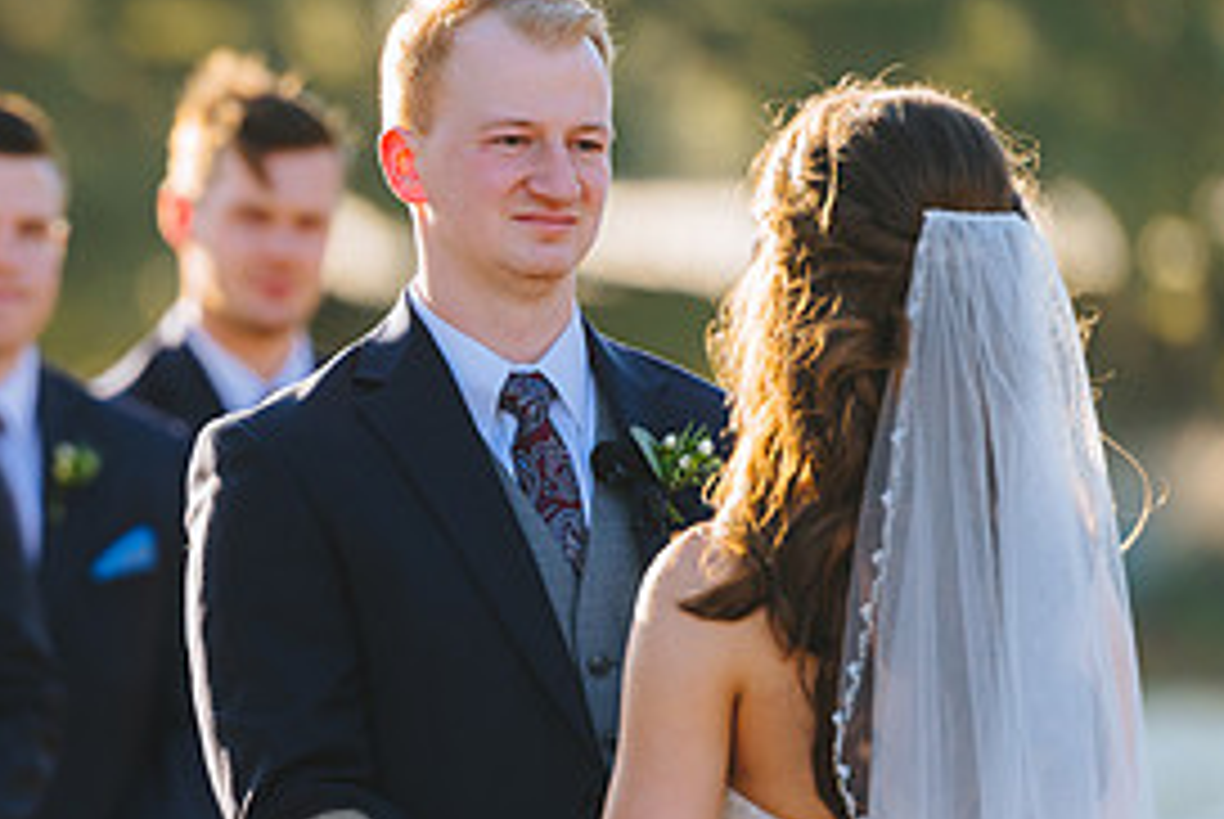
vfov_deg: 3.2
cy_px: 556
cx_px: 112
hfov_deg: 4.8
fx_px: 14499
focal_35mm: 426
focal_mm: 200
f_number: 2.8
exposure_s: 1/800
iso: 200
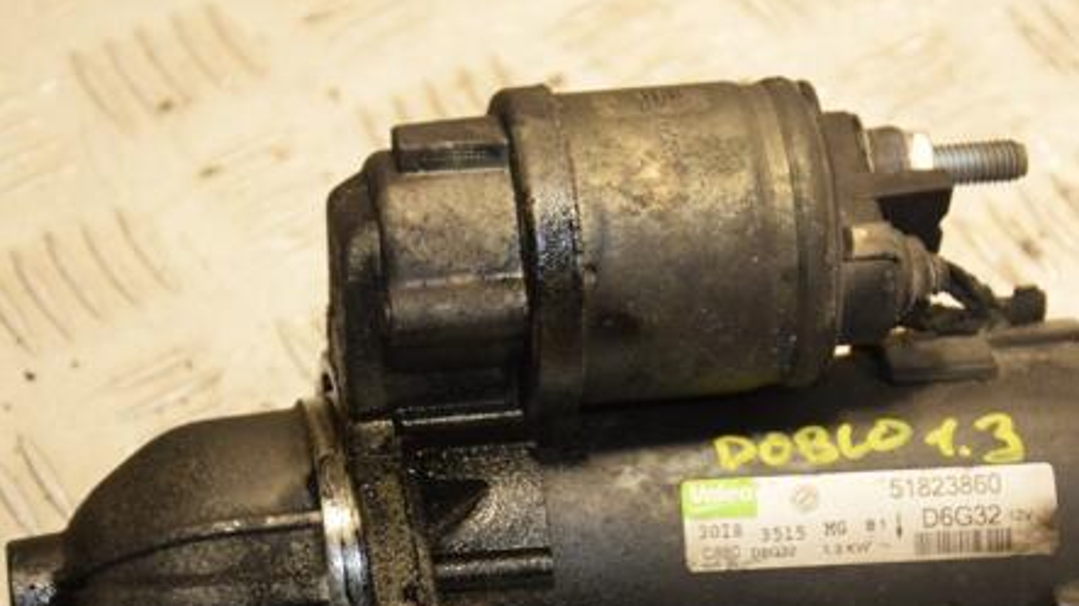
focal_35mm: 149
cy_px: 387
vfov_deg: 8.1
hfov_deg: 14.4
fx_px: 4262
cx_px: 572
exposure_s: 1/160
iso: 800
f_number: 5.3
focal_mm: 70
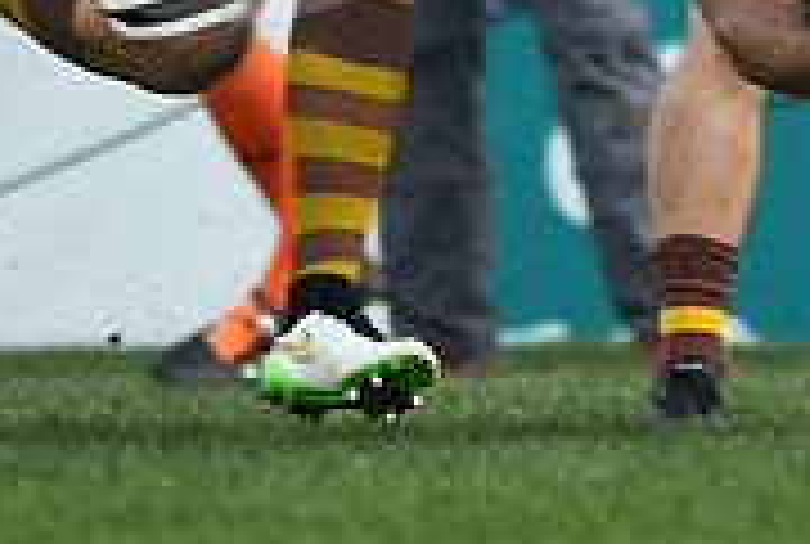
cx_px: 999
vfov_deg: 1.0
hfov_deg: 1.4
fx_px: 32661
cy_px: -297
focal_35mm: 1448
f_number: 2.8
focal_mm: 300
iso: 200
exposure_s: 1/800
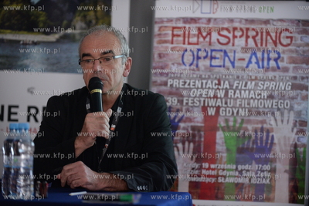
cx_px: 154
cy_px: 103
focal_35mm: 110
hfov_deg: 18.6
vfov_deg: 12.5
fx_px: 944
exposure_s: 1/60
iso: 3200
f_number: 2.8
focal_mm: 110
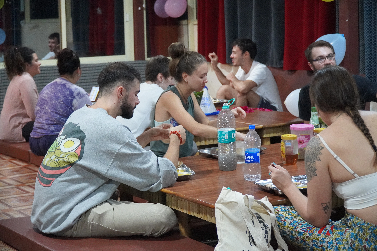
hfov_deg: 28.1
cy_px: 126
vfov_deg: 18.9
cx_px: 188
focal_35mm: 72
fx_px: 754
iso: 5000
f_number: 4
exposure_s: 1/160
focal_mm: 48
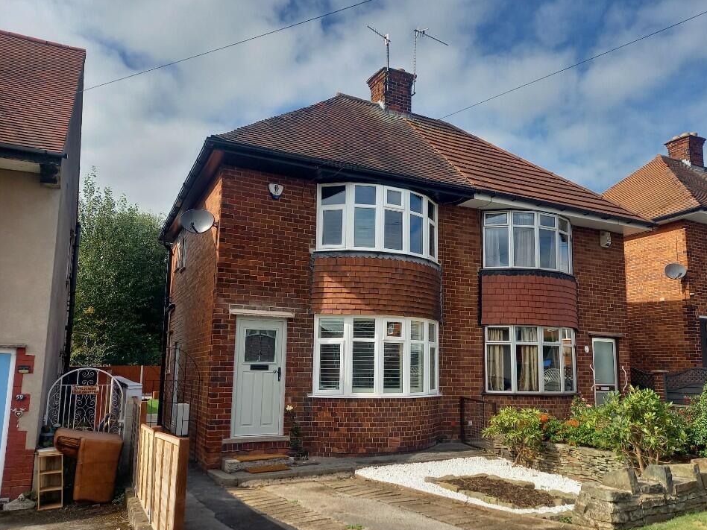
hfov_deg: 65.2
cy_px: 285
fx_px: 551
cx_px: 380
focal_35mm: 27
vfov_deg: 51.3
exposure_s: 1/712
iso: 50
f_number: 1.8
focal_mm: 4.65
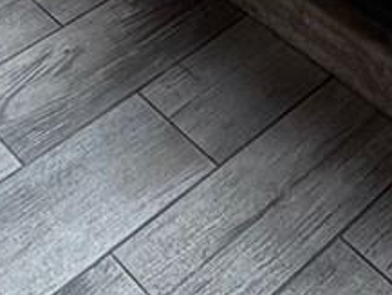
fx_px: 1167
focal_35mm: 103
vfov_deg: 9.5
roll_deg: -1.0
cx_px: 63
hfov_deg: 18.8
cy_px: -699
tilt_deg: -7.2
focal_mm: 2.22
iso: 40
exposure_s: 1/125
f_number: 2.2
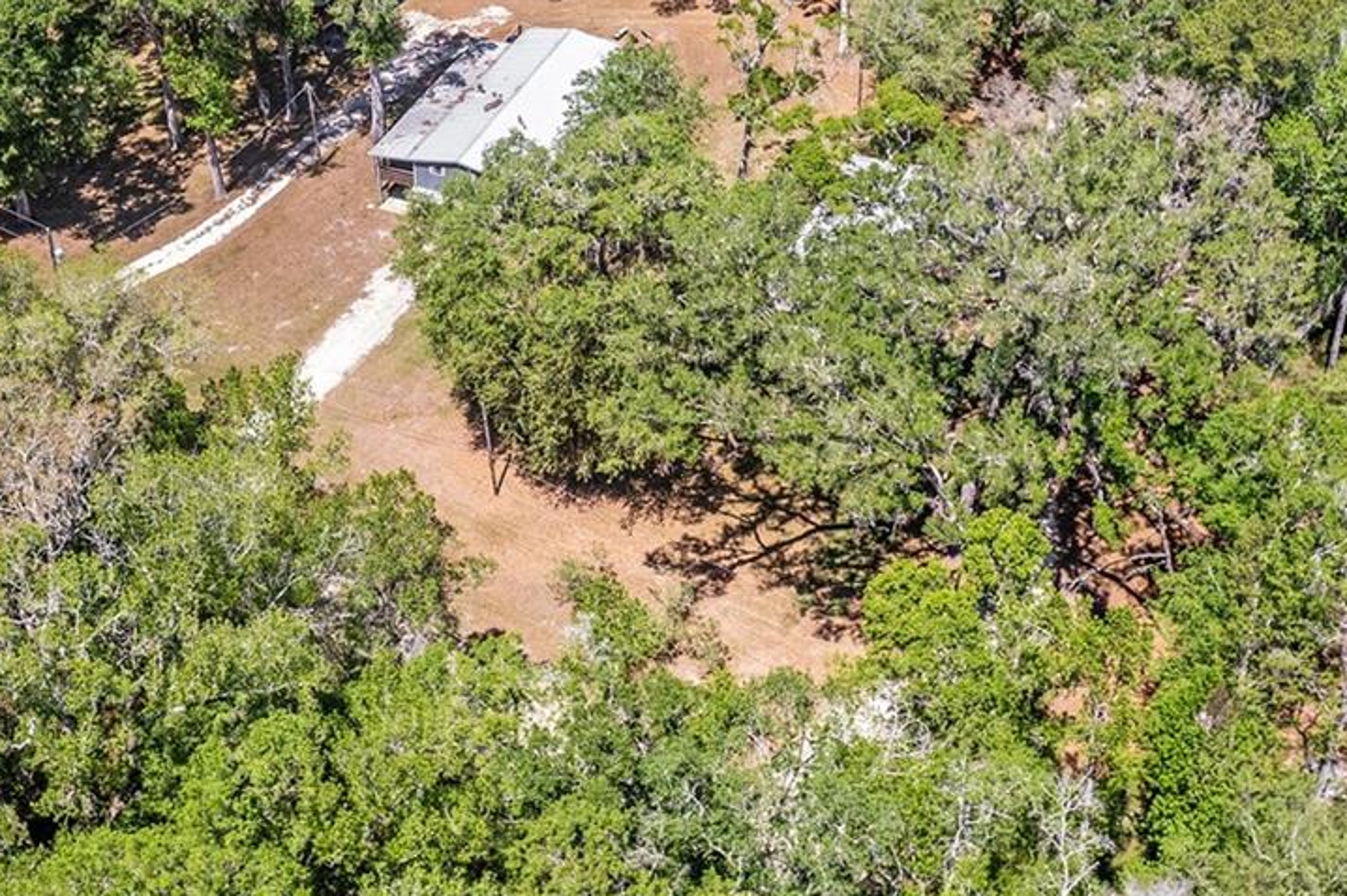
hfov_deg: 40.1
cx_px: 516
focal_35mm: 49
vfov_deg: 26.3
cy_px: 37
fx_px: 1832
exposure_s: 1/1000
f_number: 2.8
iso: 110
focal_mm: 8.38
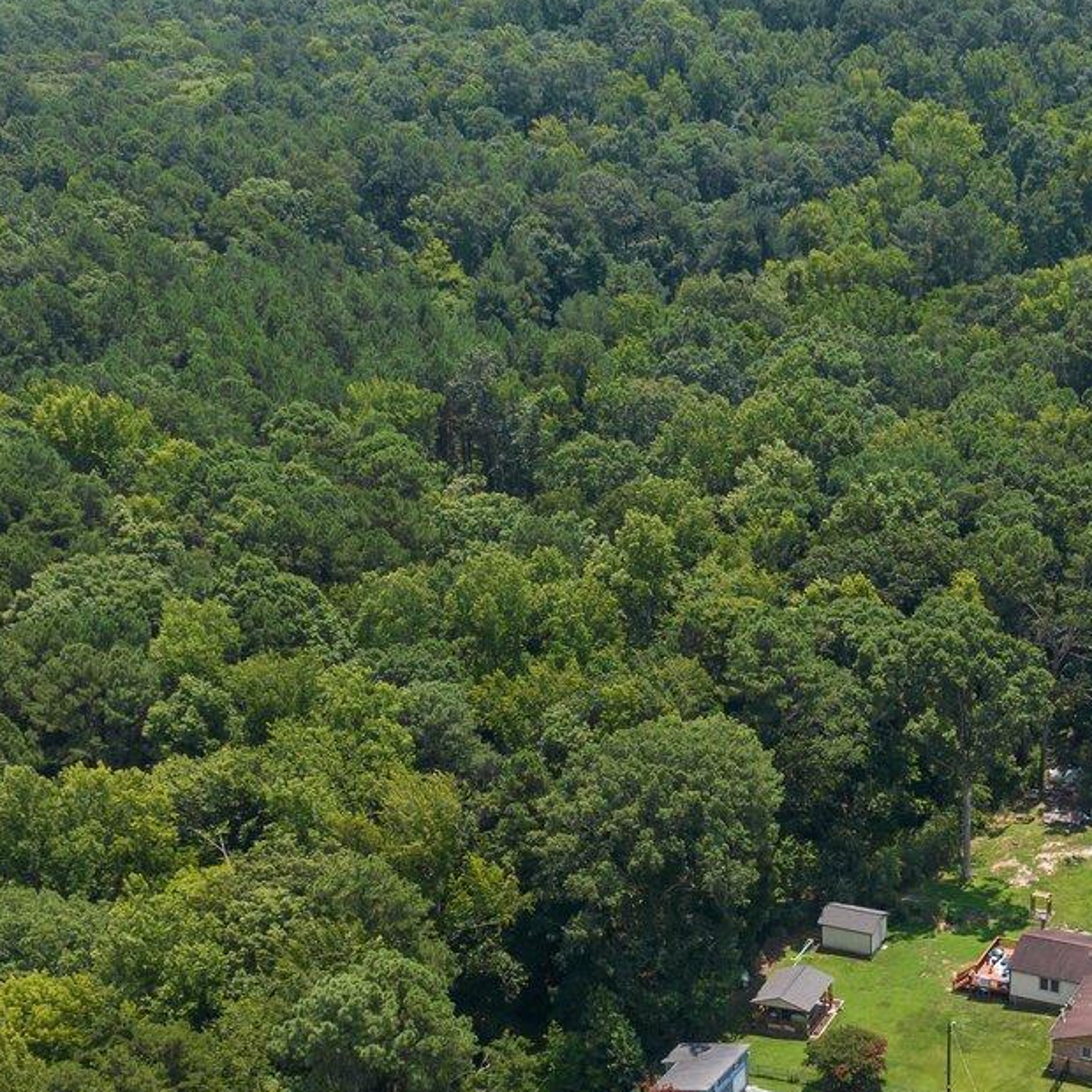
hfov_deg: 24.4
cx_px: 803
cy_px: 834
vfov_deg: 24.4
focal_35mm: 70
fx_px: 2498
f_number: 2.8
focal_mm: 12.29
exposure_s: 1/200
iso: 110
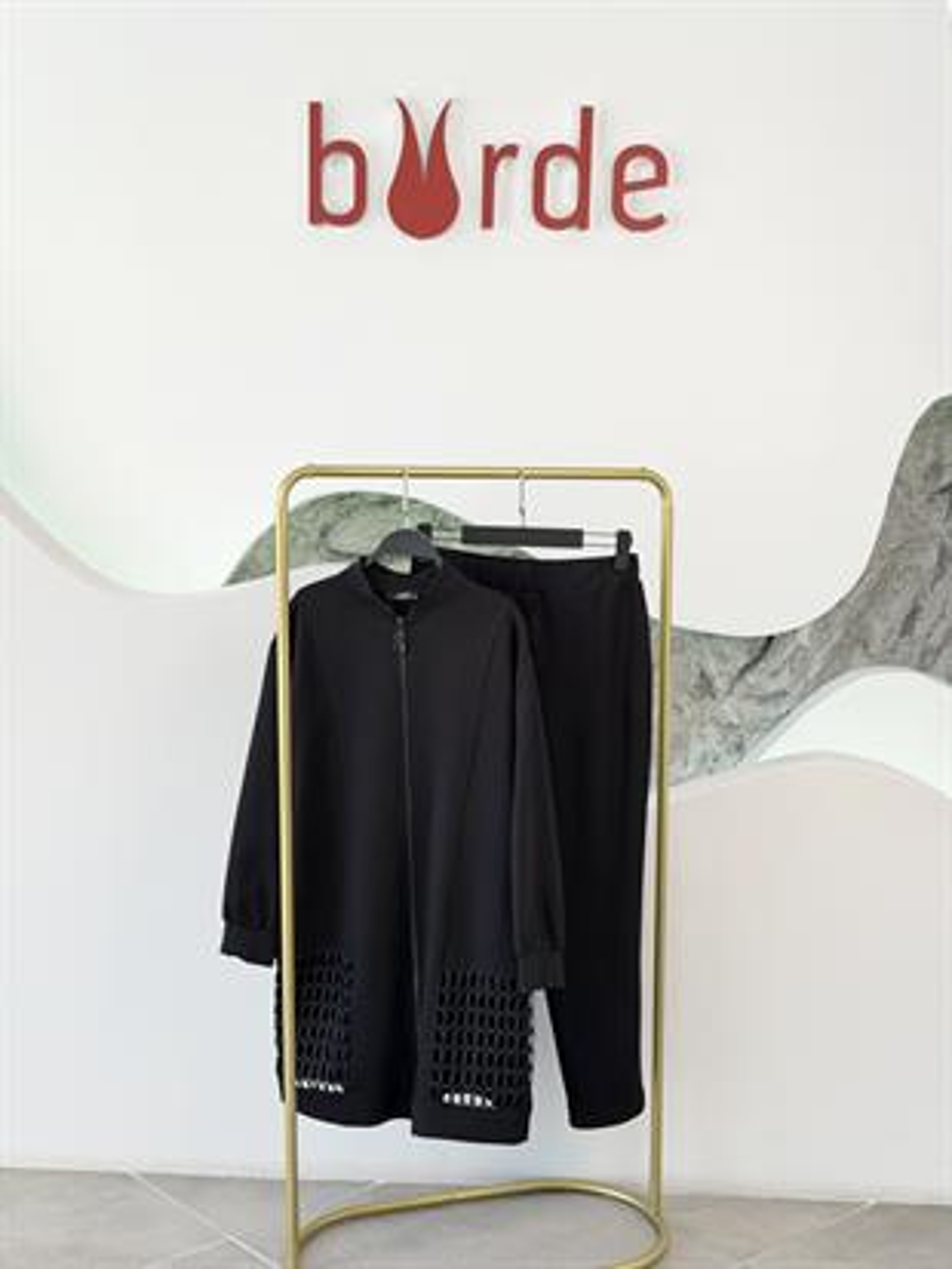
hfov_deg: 30.3
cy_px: 634
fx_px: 1759
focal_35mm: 48
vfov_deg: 39.6
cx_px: 476
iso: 64
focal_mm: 6.76
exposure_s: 1/293
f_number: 1.78
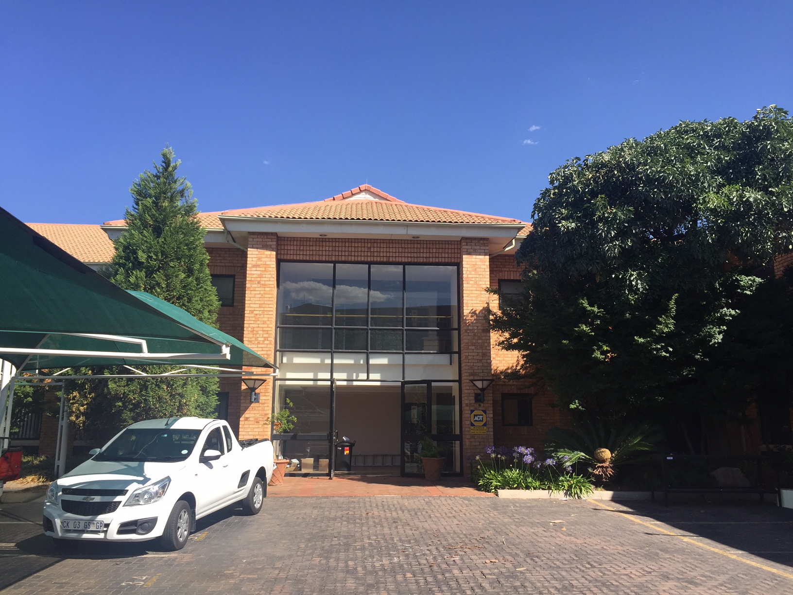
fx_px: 664
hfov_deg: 61.7
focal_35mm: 29
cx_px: 396
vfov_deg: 48.2
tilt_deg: +11.3
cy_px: 298
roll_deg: -0.8
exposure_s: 1/1130
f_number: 2.2
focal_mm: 4.15
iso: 32
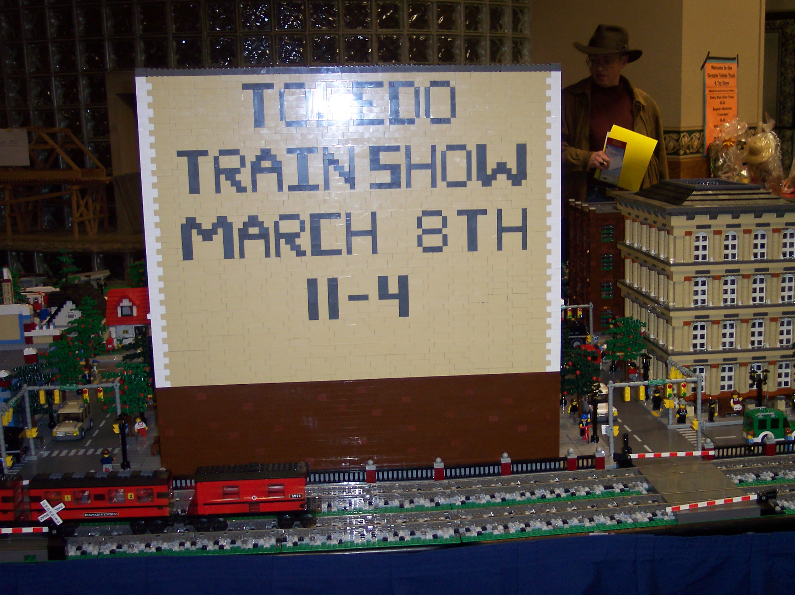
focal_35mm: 44
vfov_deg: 32.8
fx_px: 1010
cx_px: 459
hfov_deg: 42.8
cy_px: 314
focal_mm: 8
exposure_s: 1/30
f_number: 2.8
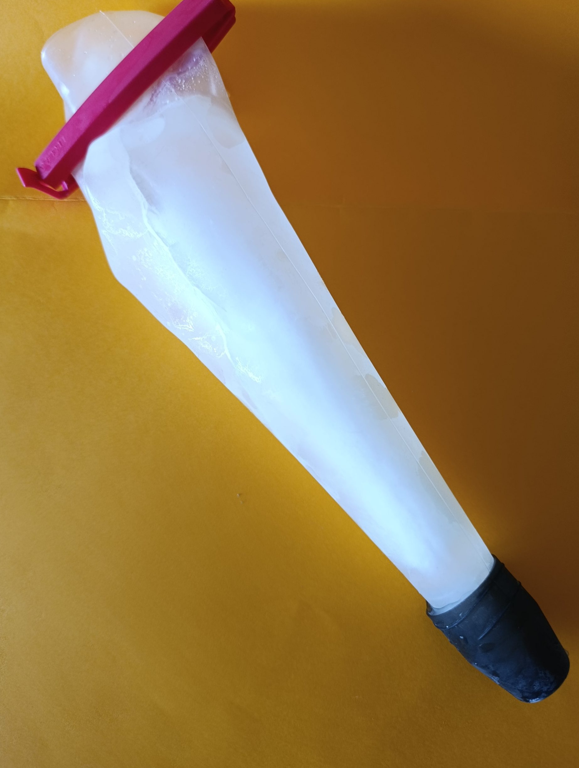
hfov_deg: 56.9
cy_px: 370
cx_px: 282
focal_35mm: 24
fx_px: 534
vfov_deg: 71.5
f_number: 1.65
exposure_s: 1/50
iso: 736
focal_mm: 6.11
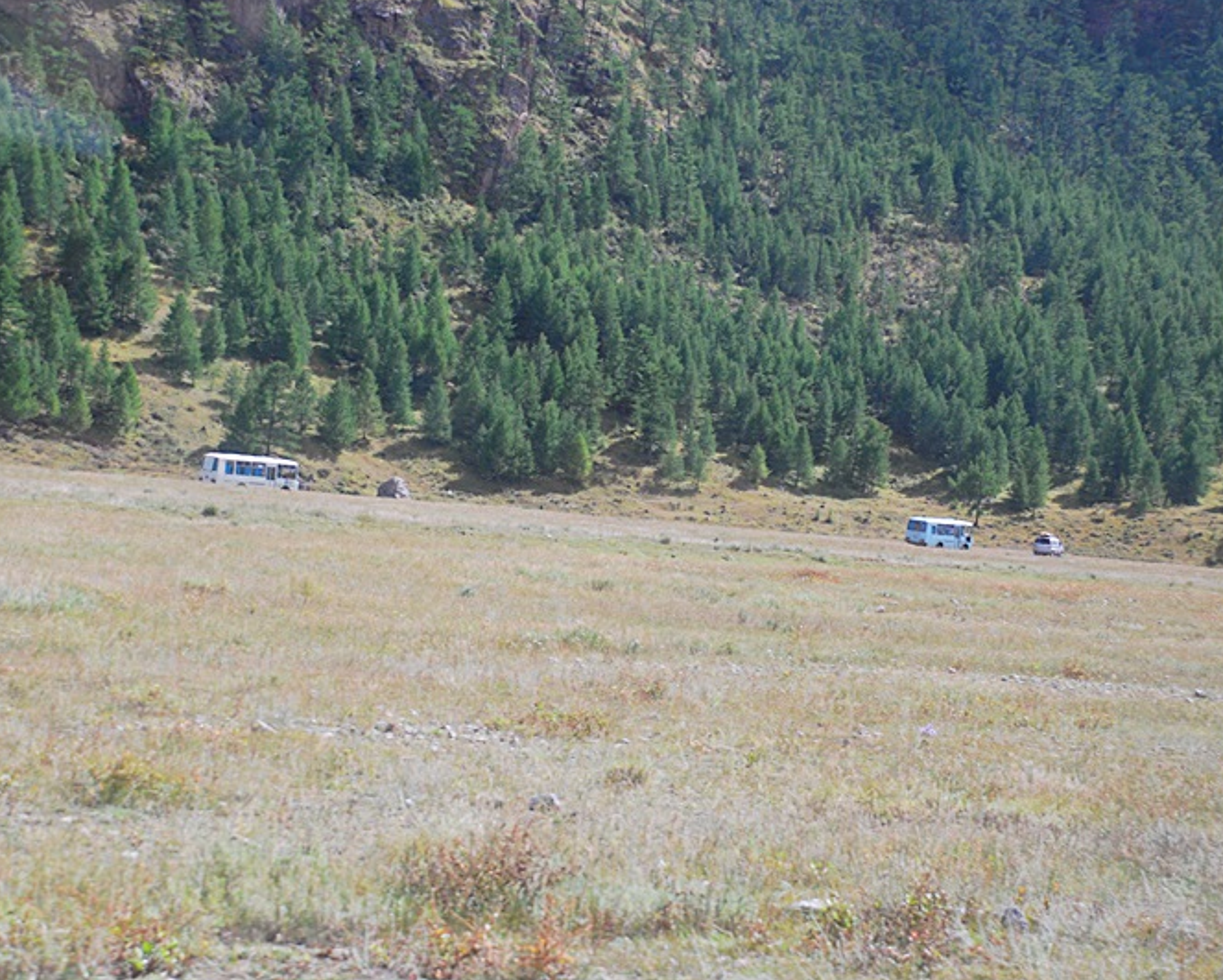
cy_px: 491
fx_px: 3078
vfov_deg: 18.1
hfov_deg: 22.4
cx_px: 716
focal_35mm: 85
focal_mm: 50
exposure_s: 1/800
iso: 400
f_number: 5.6
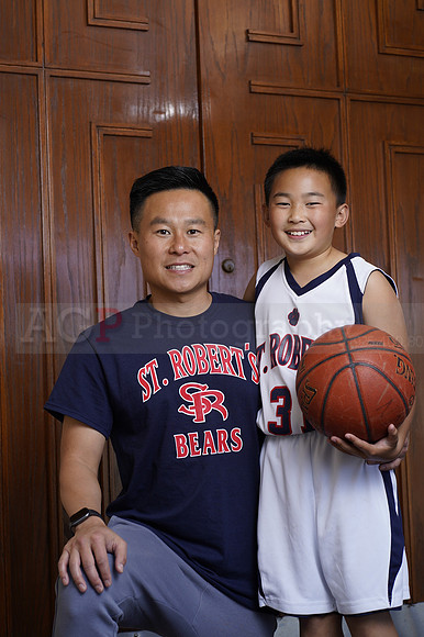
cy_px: 318
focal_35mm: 85
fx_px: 1503
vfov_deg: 23.9
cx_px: 212
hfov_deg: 16.1
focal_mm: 85
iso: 200
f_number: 5.6
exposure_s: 1/250
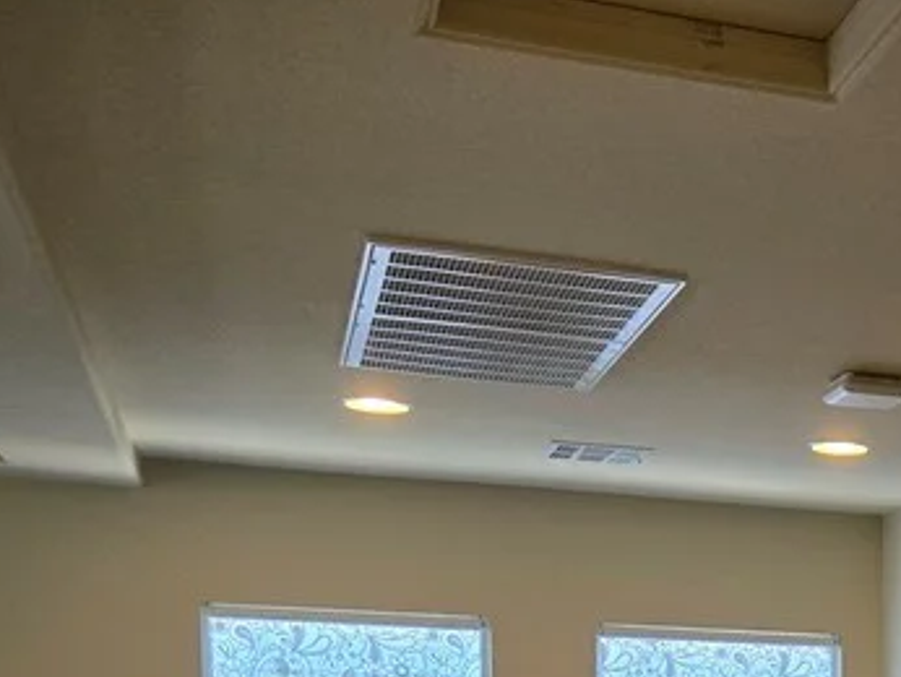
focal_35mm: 68
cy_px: 966
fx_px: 1771
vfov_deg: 19.3
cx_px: 1000
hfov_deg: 26.3
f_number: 1.8
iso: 100
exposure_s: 1/120
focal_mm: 5.4
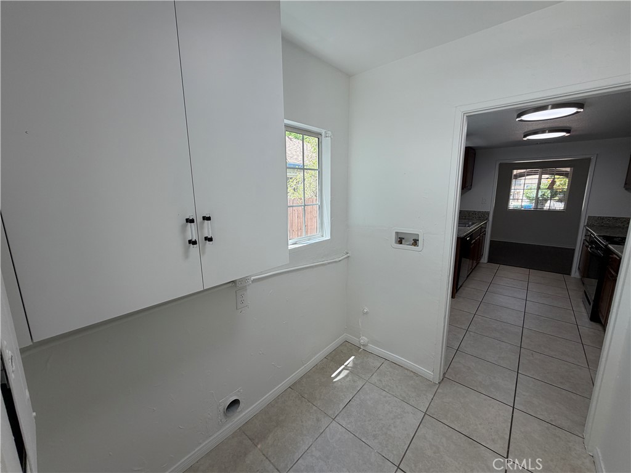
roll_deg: +0.5
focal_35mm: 14
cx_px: 316
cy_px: 236
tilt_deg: -10.5
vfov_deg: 85.7
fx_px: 255
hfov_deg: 102.1
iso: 64
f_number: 2.2
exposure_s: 1/120
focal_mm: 2.22
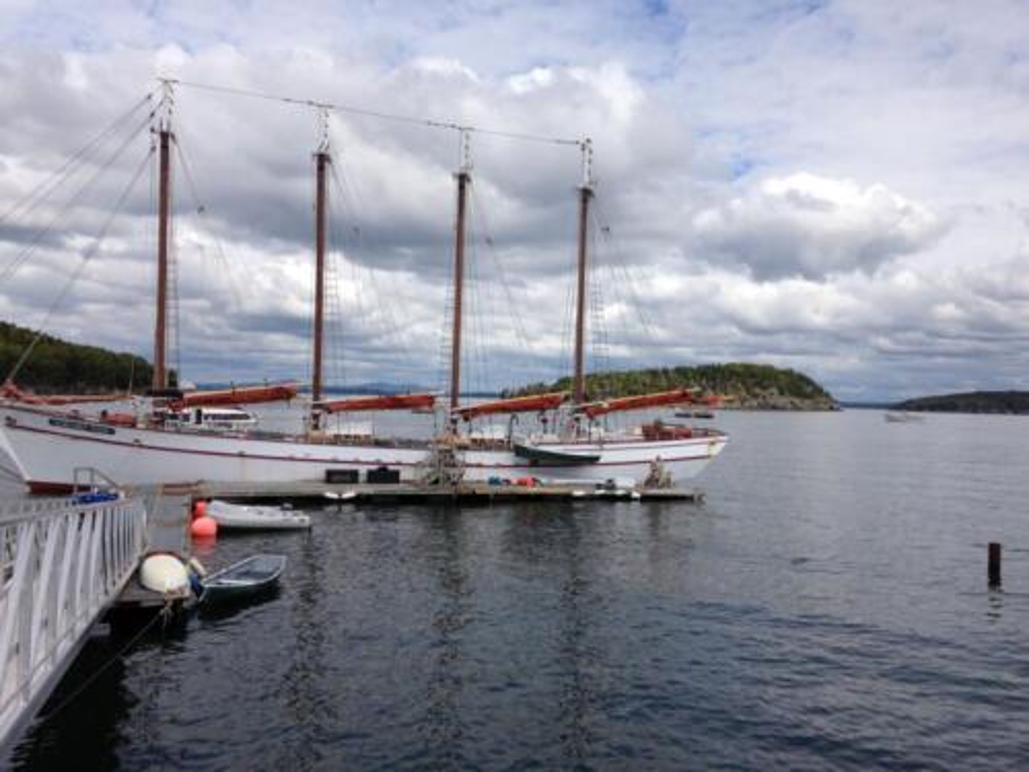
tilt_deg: -0.5
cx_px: 514
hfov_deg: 55.4
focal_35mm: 33
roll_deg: -0.5
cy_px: 386
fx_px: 981
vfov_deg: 42.9
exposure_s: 1/2358
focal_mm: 4.12
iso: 50
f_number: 2.4
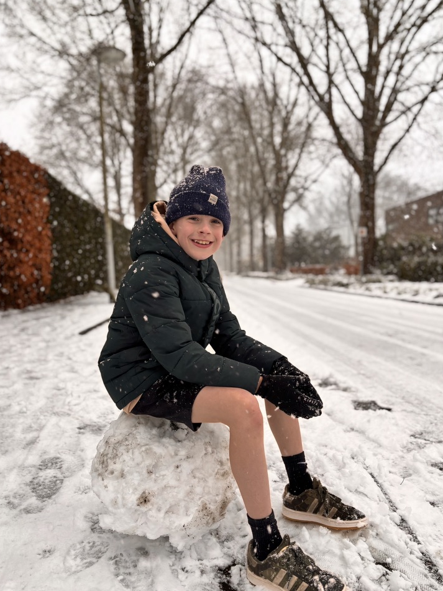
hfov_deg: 49.7
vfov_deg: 63.4
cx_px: 209
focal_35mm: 28
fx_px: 478
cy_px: 304
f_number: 1.6
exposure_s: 1/121
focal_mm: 5.96
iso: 50
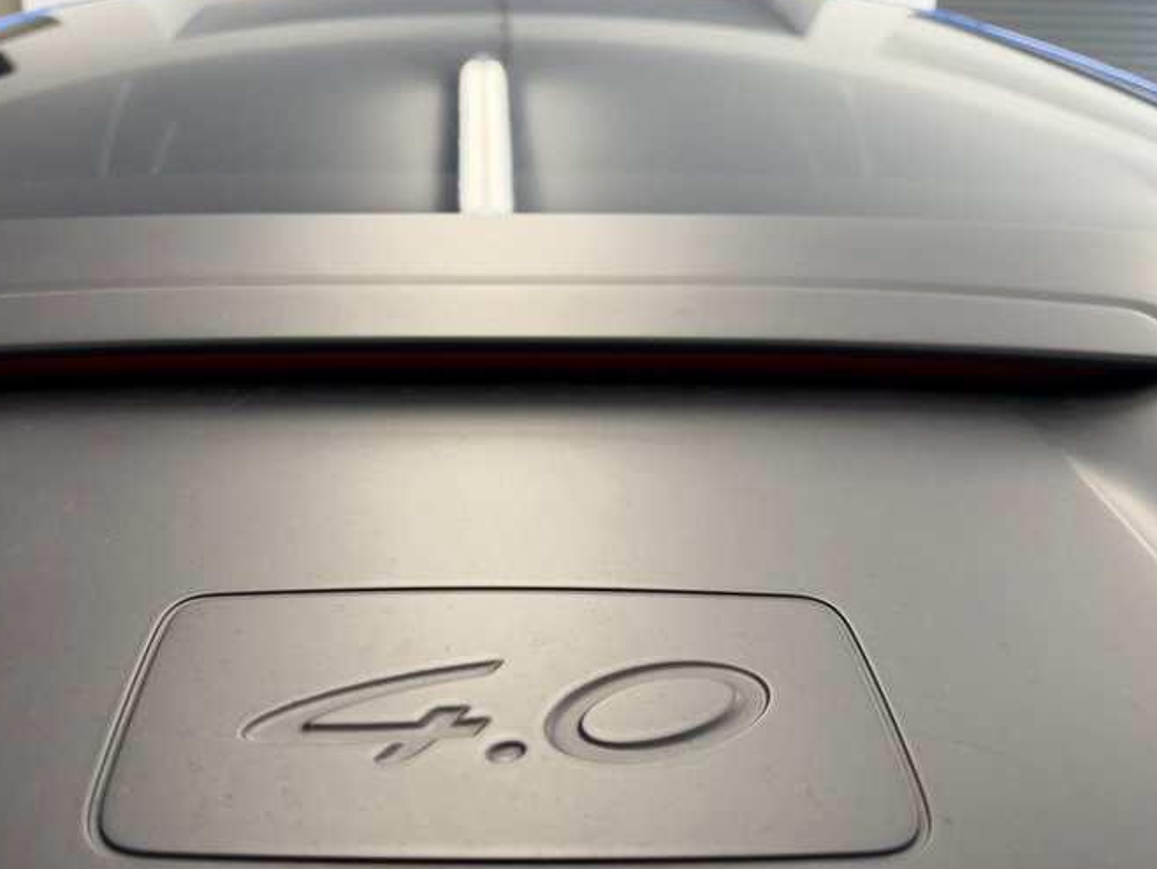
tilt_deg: -15.0
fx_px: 936
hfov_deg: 63.1
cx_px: 485
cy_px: 431
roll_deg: +0.0
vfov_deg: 49.8
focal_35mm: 28
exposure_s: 1/100
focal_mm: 6.93
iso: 250
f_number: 1.8
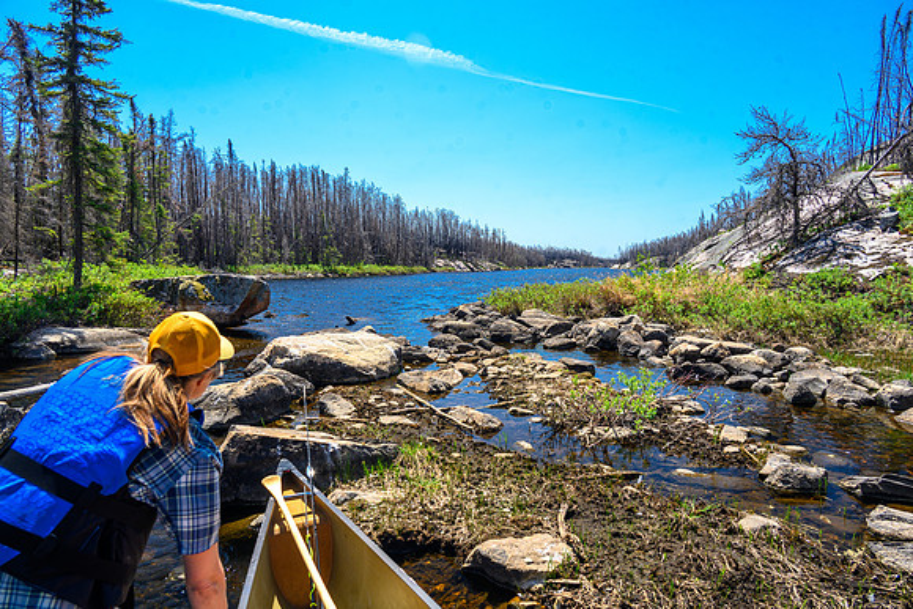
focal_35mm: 24
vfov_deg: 52.3
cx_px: 456
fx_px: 621
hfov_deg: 72.7
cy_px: 304
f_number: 8
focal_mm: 24
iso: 100
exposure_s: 1/80
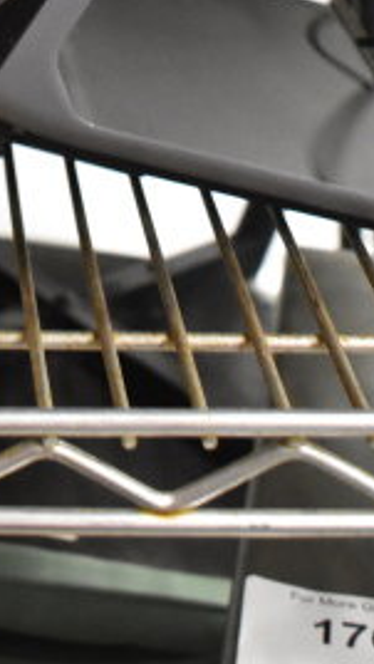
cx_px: -37
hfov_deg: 10.2
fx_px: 2078
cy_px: -343
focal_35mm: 118
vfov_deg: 16.5
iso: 3200
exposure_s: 1/30
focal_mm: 22
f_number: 3.8
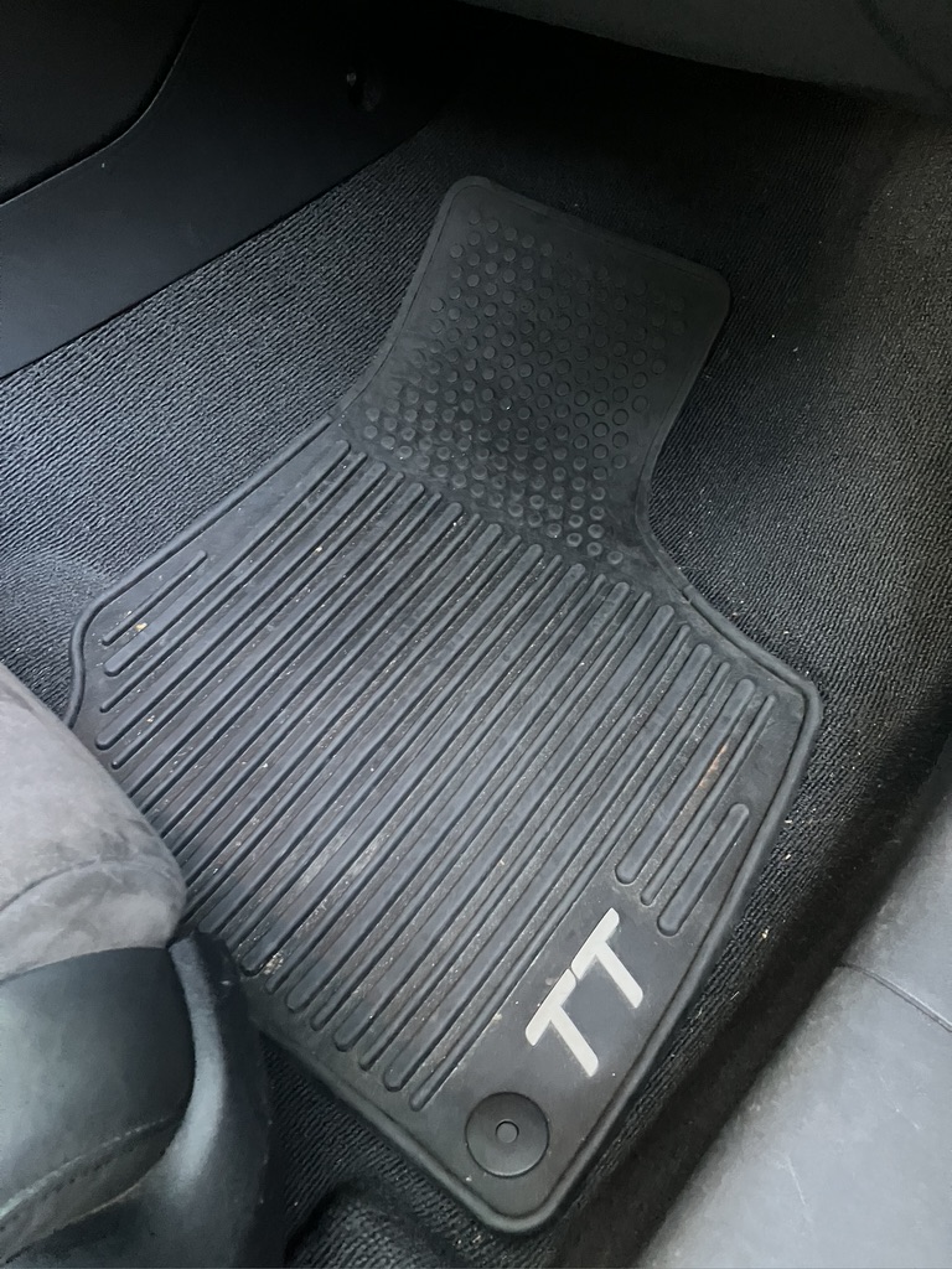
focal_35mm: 28
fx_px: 1027
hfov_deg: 49.7
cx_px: 476
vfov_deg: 63.4
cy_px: 634
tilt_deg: -58.8
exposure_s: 1/23
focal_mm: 3.99
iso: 640
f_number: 1.8
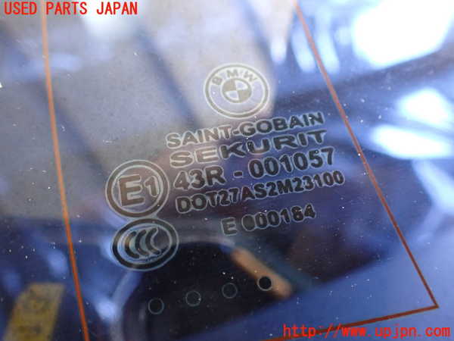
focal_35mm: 30
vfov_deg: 46.8
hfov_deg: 60.0
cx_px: 227
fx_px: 393
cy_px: 170
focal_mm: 5.4
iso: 800
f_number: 2.3
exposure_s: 1/80
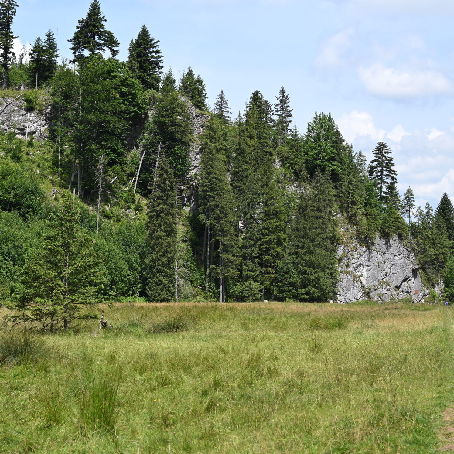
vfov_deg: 23.1
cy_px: 225
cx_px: 204
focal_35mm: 75
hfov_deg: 23.0
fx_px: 1113
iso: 100
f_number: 5.6
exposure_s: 1/500
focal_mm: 58
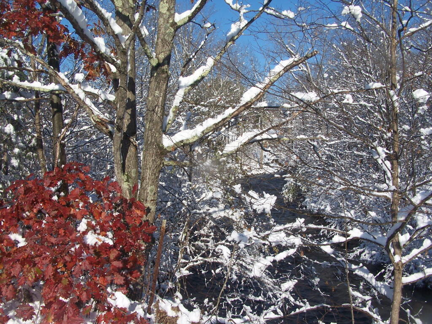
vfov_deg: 36.0
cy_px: 162
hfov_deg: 46.8
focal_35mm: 40
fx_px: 499
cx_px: 216
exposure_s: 1/500
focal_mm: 6.7
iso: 80
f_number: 5.6
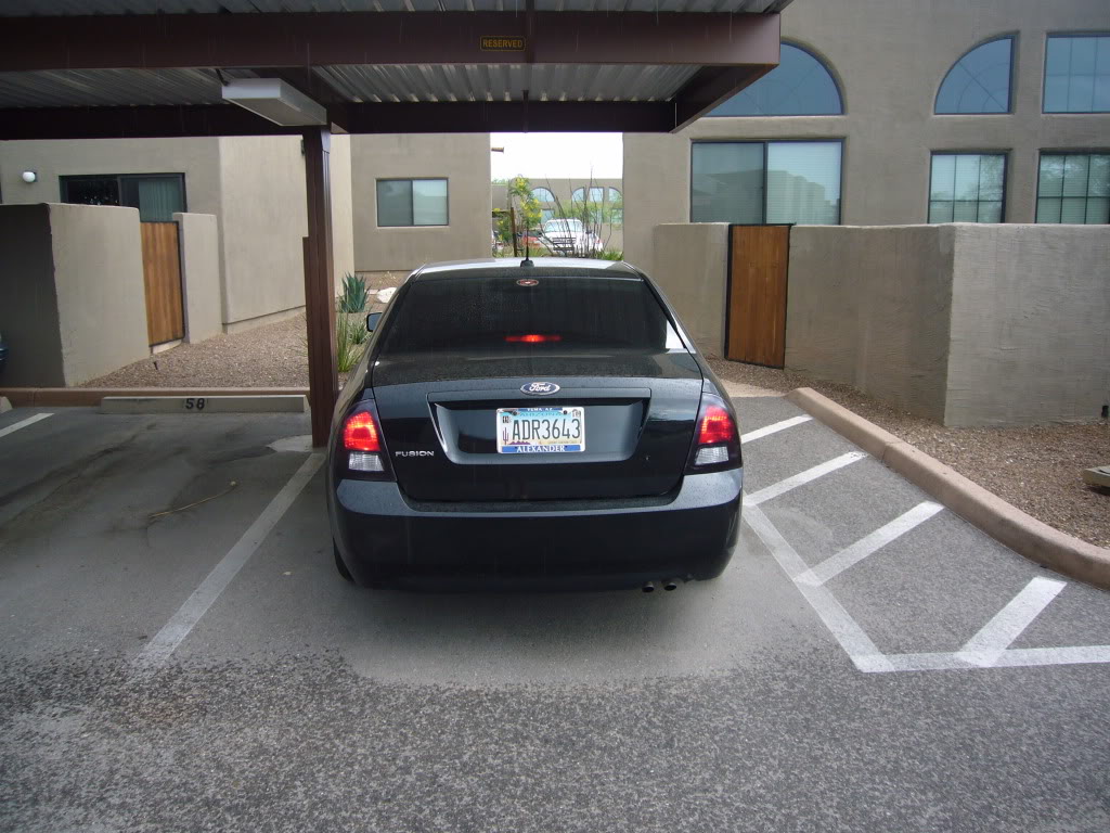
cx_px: 555
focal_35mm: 28
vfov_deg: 49.7
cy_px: 416
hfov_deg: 63.4
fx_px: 898
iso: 80
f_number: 2.8
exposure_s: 1/125
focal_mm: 4.6
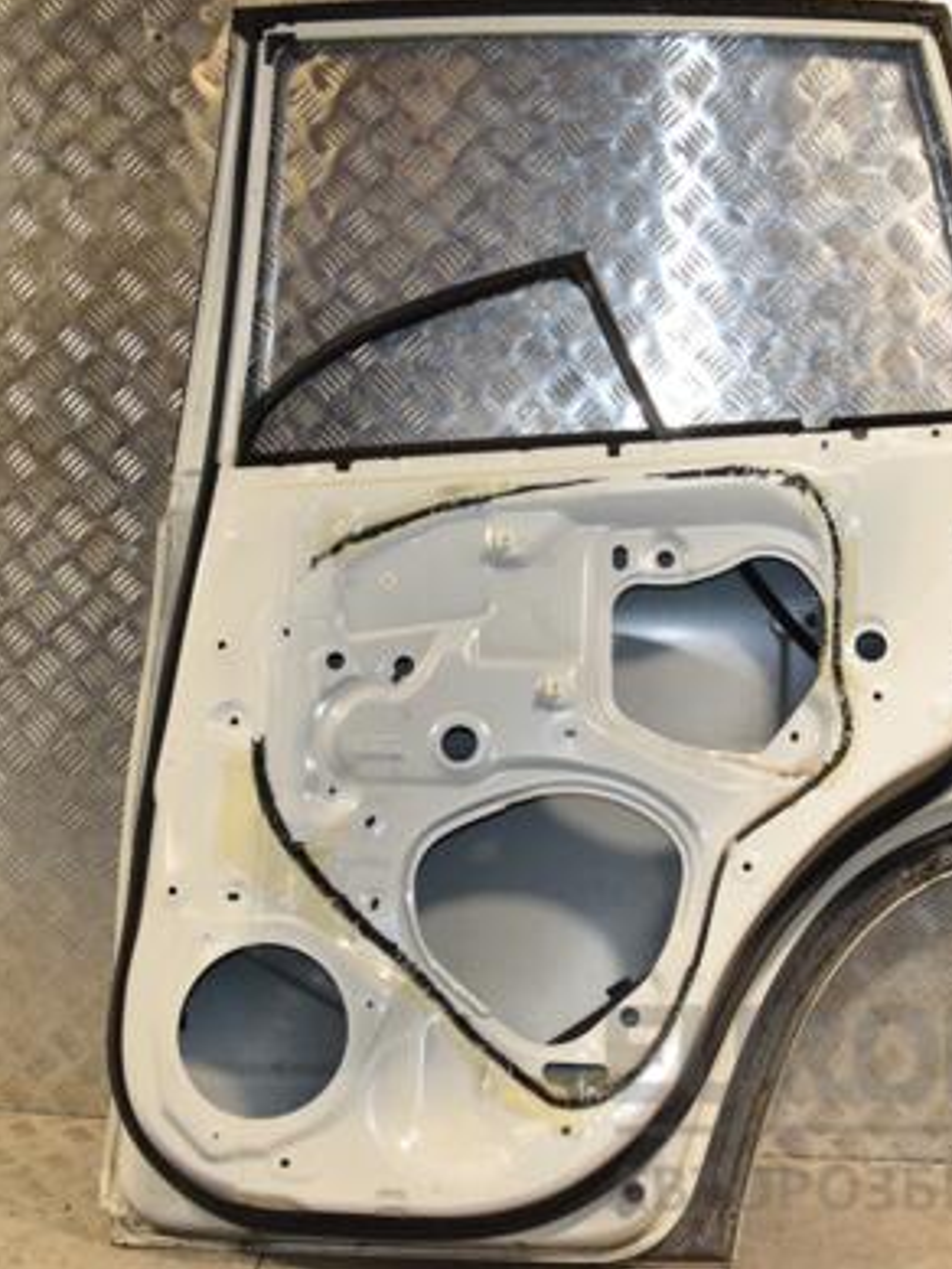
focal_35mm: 40
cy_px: 620
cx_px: 544
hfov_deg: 35.9
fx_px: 1466
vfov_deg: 46.8
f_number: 9
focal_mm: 18
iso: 800
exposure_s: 1/200
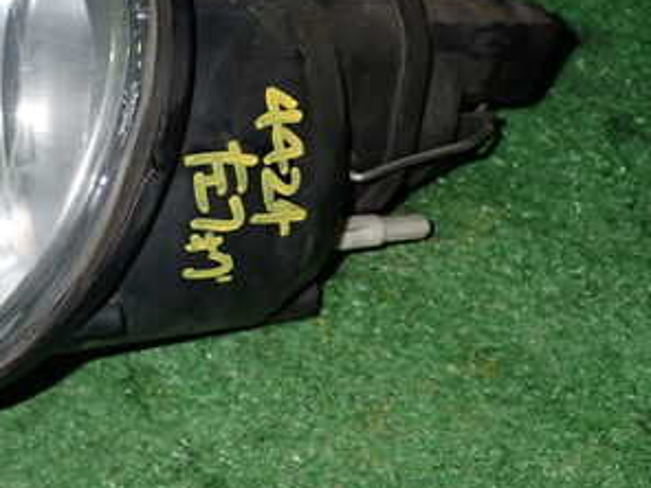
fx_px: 1373
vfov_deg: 20.0
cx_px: 114
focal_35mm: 73
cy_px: 117
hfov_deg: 26.1
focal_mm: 6.37
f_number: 7.1
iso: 400
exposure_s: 1/40
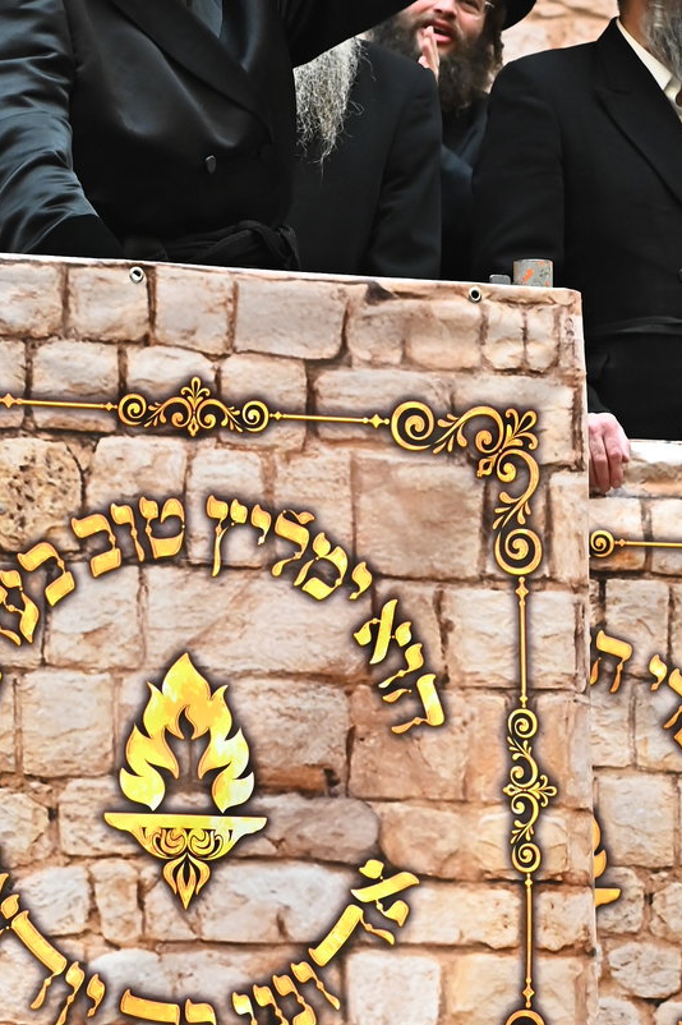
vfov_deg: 8.5
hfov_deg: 5.7
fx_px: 6854
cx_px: 192
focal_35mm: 241
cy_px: -68
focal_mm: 92
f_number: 4.5
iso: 2000
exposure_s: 1/160
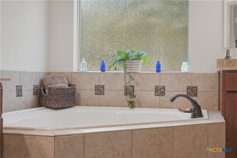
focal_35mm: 50
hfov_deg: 39.6
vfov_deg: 27.0
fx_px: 329
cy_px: 79
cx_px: 118
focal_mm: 50
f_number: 4
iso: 1250
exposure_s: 1/500
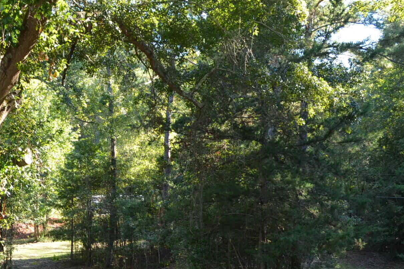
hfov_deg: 35.6
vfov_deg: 23.9
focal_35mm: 55
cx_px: 112
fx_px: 617
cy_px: 248
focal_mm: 18
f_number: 5
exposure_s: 1/100
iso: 400
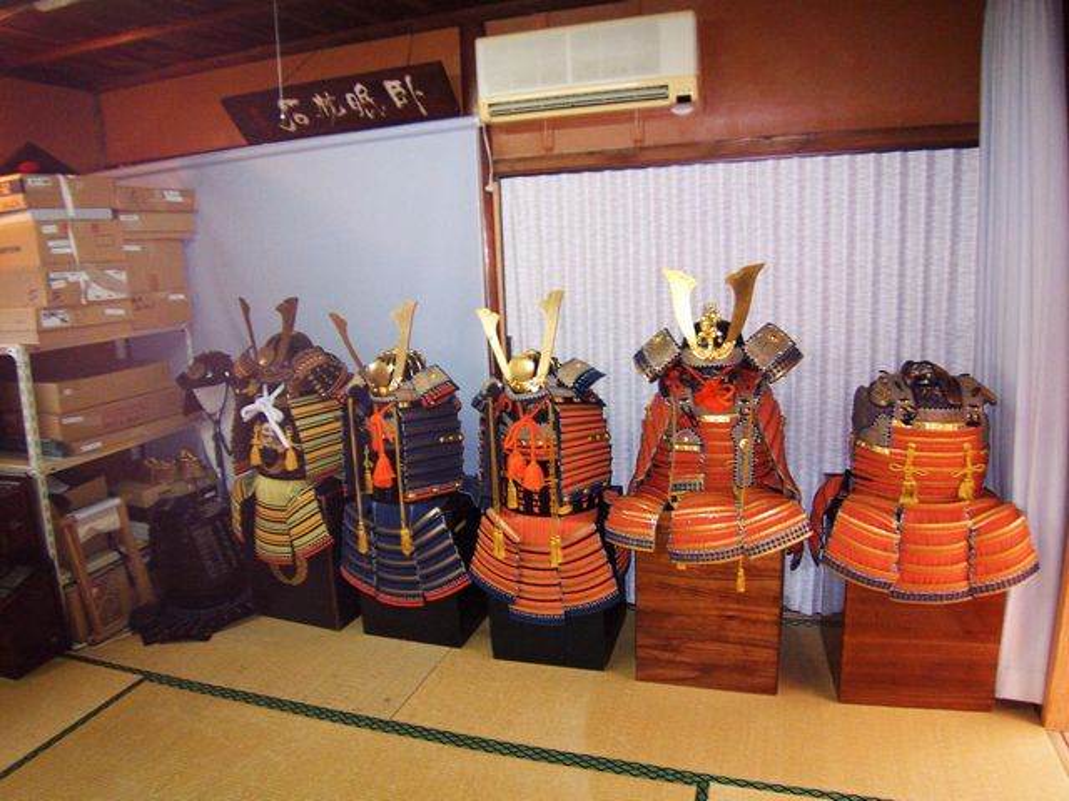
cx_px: 534
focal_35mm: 23
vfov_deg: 58.9
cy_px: 400
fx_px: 710
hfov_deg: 73.9
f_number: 2.8
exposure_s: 1/30
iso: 200
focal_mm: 3.8
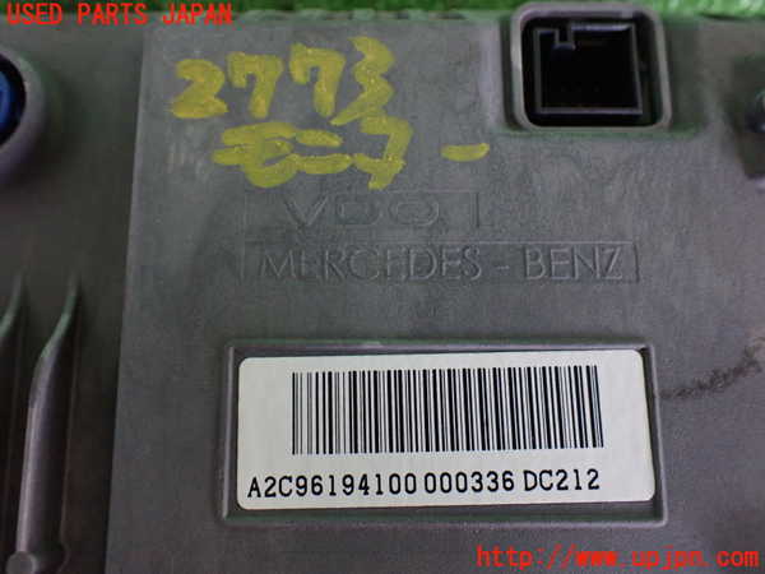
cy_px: 287
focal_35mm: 30
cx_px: 382
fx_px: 663
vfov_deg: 46.8
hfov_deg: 60.0
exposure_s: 1/80
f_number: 2.3
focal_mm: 5.4
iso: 800
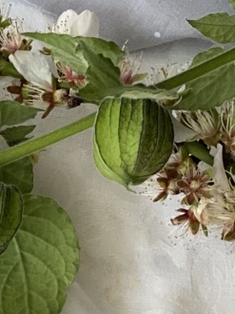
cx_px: 4
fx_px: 1831
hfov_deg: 7.3
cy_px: 563
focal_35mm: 202
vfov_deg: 9.3
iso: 200
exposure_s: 1/122
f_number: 2
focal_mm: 6
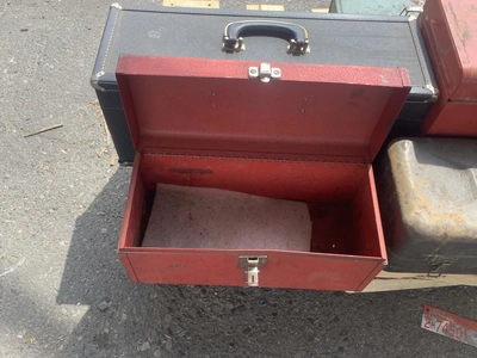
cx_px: 238
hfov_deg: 58.4
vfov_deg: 45.4
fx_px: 427
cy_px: 179
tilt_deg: -57.4
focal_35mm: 31
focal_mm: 3.3
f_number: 2.4
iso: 25
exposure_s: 1/162
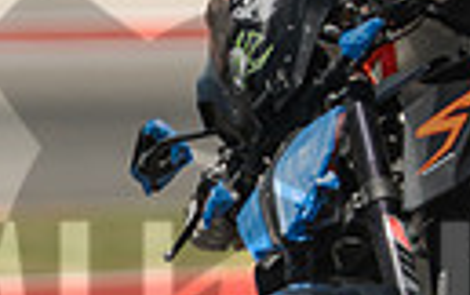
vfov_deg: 0.7
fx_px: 24651
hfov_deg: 1.1
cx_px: 324
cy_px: 326
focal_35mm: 1922
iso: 500
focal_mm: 280
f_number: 2.8
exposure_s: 1/320
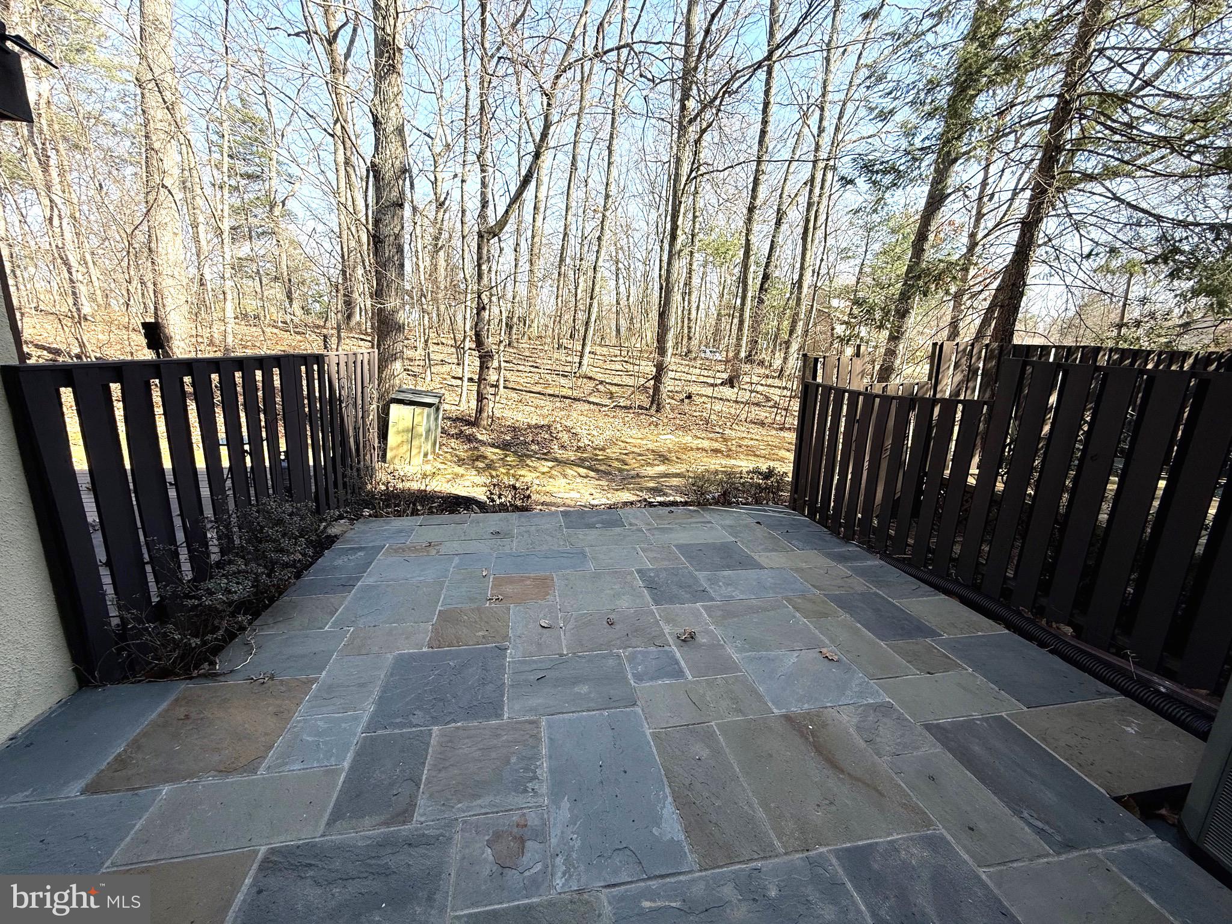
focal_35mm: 14
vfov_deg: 85.7
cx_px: 616
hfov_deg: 102.1
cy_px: 462
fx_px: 498
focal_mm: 2.22
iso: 50
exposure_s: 1/280
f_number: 2.2
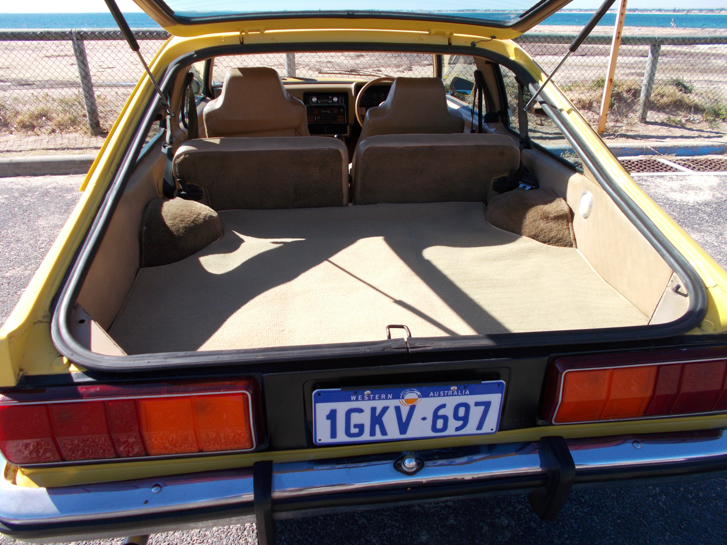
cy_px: 272
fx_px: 546
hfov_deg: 67.3
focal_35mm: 26
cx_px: 364
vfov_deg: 53.1
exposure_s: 1/500
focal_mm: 4.6
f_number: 3.2
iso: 80
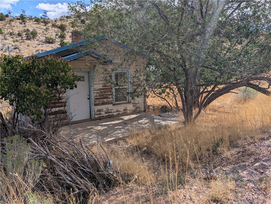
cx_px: 136
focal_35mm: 24
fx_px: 188
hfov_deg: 71.5
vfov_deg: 56.9
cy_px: 102
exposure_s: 1/5682
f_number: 1.68
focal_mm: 6.9
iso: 16
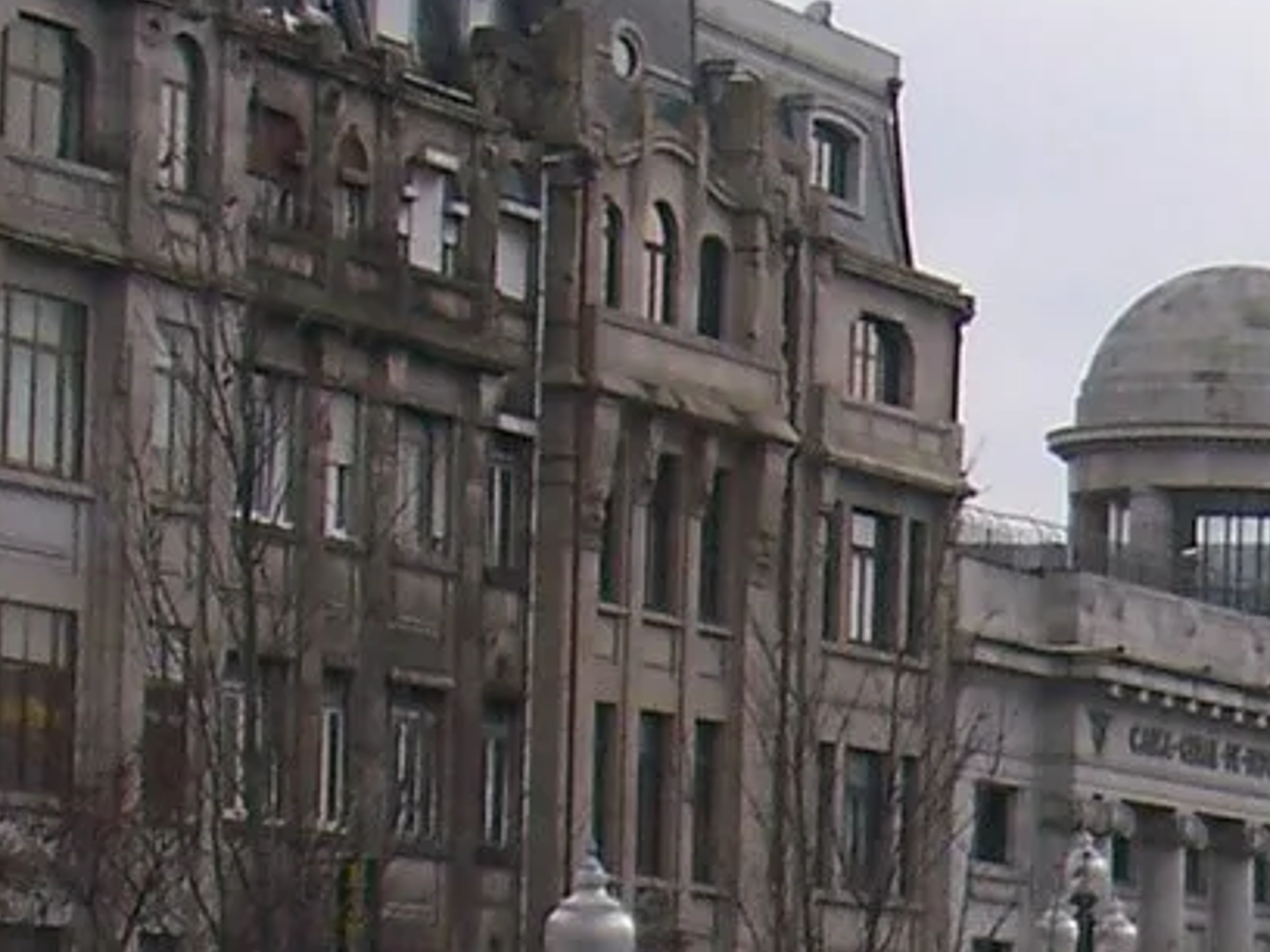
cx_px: 2238
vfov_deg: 8.2
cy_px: 1255
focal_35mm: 179
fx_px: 6567
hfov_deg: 10.4
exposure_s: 1/320
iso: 64
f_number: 3.9
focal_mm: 6.3
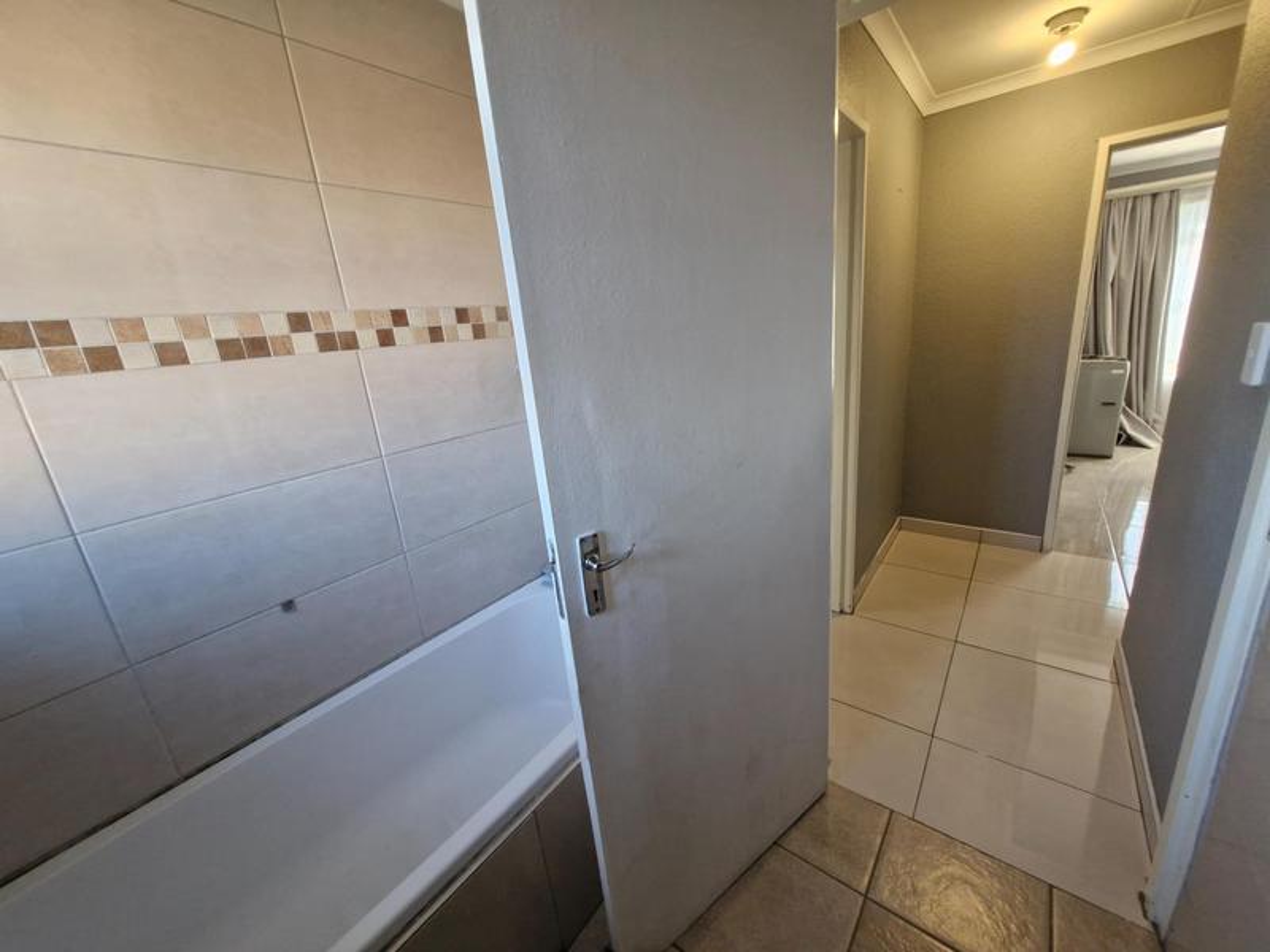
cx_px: 635
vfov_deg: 89.9
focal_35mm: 13
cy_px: 476
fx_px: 477
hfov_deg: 106.2
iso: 250
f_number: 2.2
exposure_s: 1/50
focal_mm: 1.74
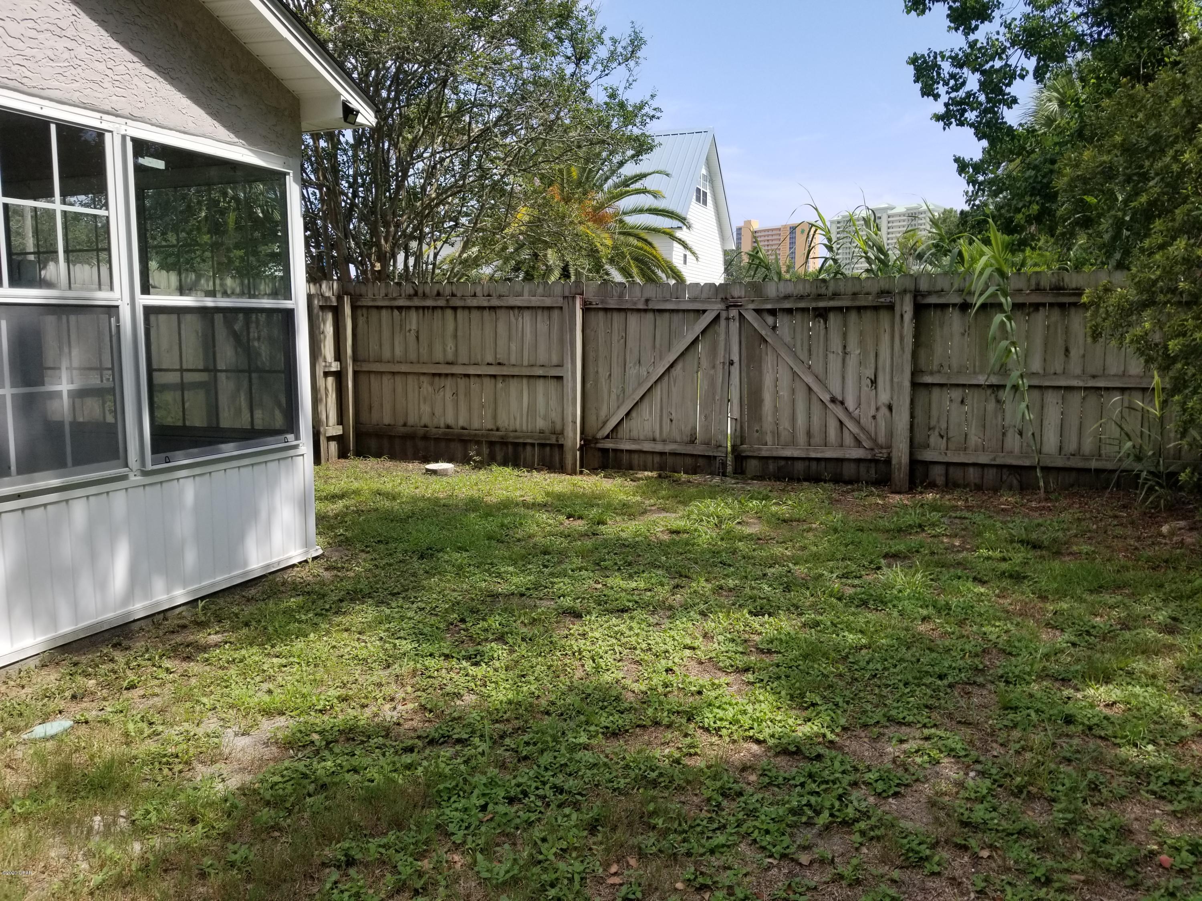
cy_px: 450
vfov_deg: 53.1
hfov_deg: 67.3
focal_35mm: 26
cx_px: 601
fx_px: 903
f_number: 1.7
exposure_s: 1/1896
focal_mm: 4.3
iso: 50
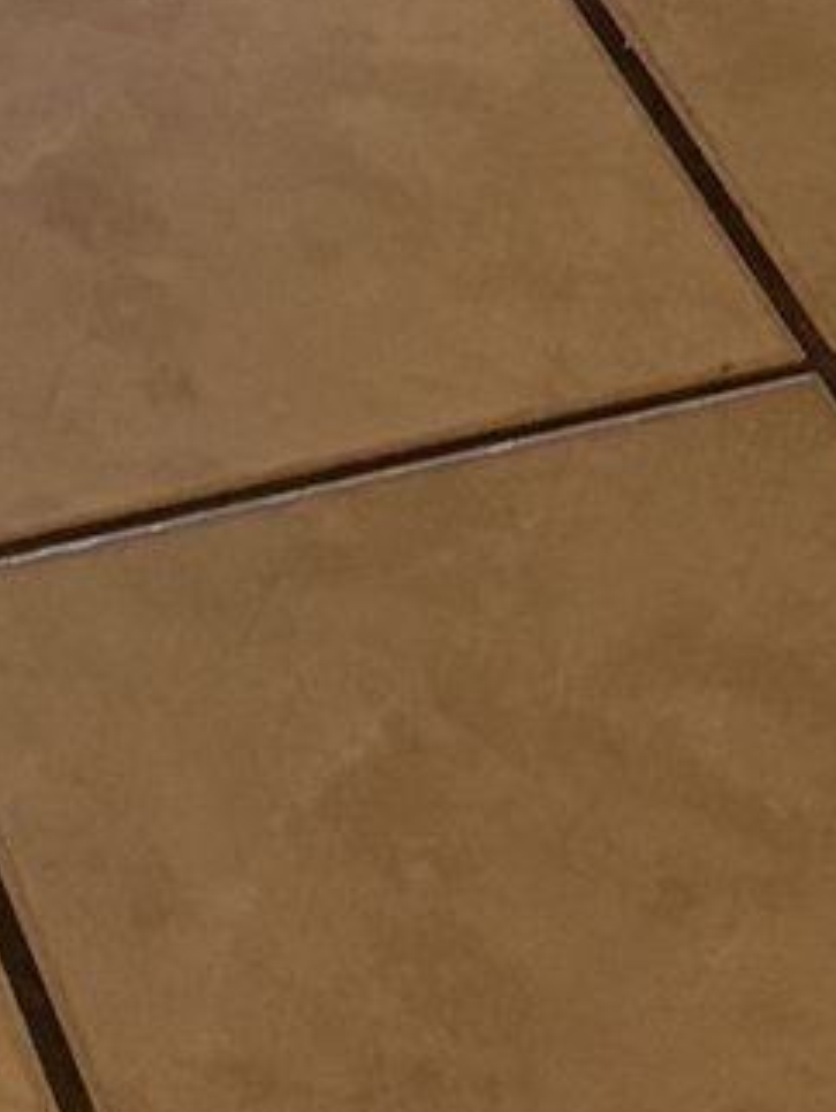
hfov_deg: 8.0
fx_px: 5981
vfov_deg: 8.1
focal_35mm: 186
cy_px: -2842
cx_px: 428
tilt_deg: -5.9
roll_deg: -0.3
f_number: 1.6
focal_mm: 5.96
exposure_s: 1/60
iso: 250
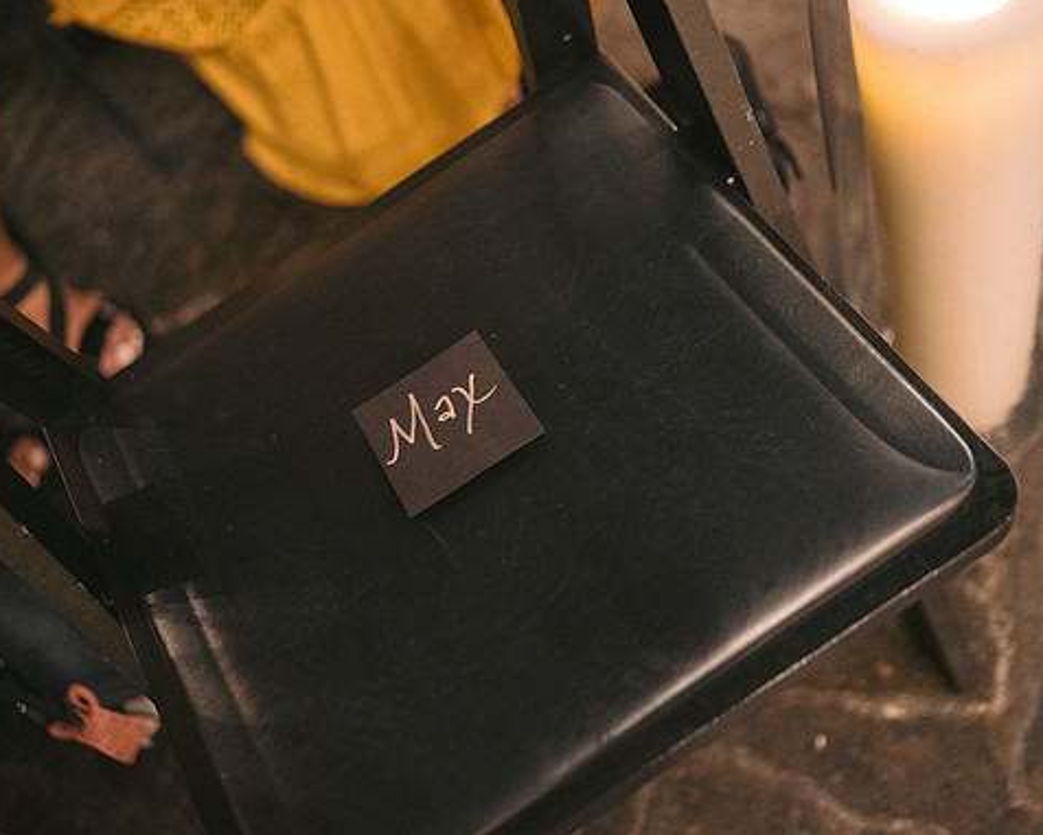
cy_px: 420
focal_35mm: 40
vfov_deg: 37.3
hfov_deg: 45.7
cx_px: 471
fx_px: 1235
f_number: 1.8
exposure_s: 1/30
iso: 6400
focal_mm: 35
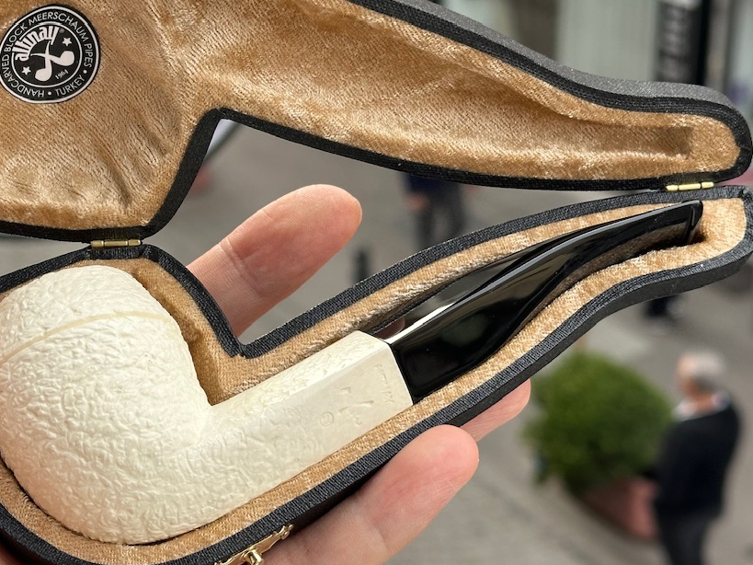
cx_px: 249
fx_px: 1631
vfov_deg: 19.6
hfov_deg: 25.8
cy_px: 208
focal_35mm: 75
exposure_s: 1/623
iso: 64
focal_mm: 6.86
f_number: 1.78
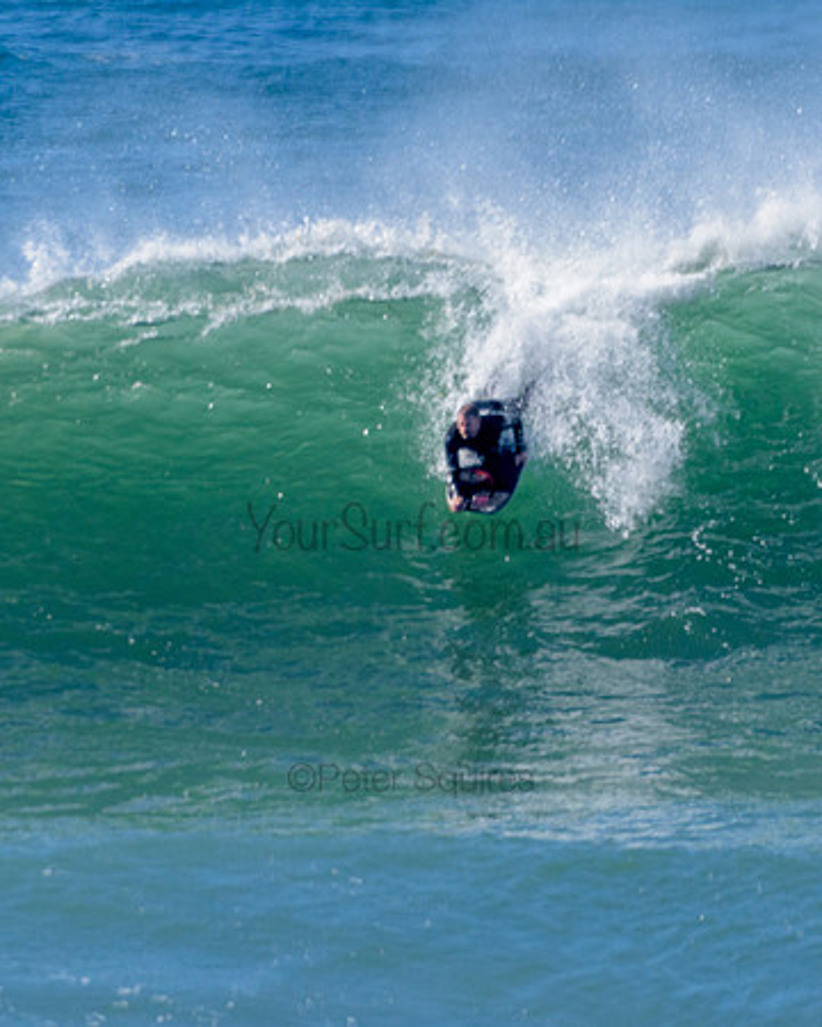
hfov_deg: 1.3
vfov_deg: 1.6
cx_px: 440
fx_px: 36265
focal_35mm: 1193
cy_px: 499
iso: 200
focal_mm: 500
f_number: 5.6
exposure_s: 1/2000
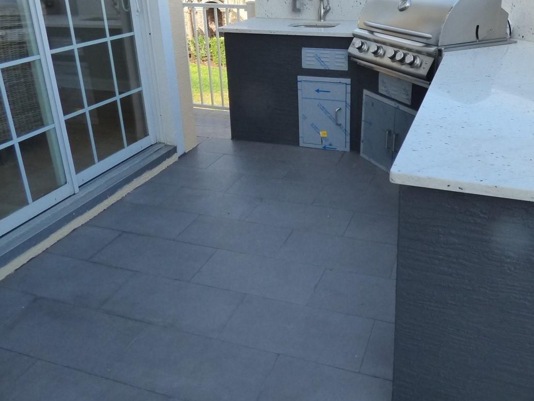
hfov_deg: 58.0
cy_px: 148
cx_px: 314
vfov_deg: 45.0
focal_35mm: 31
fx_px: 478
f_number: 2.8
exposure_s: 1/640
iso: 200
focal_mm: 3.58
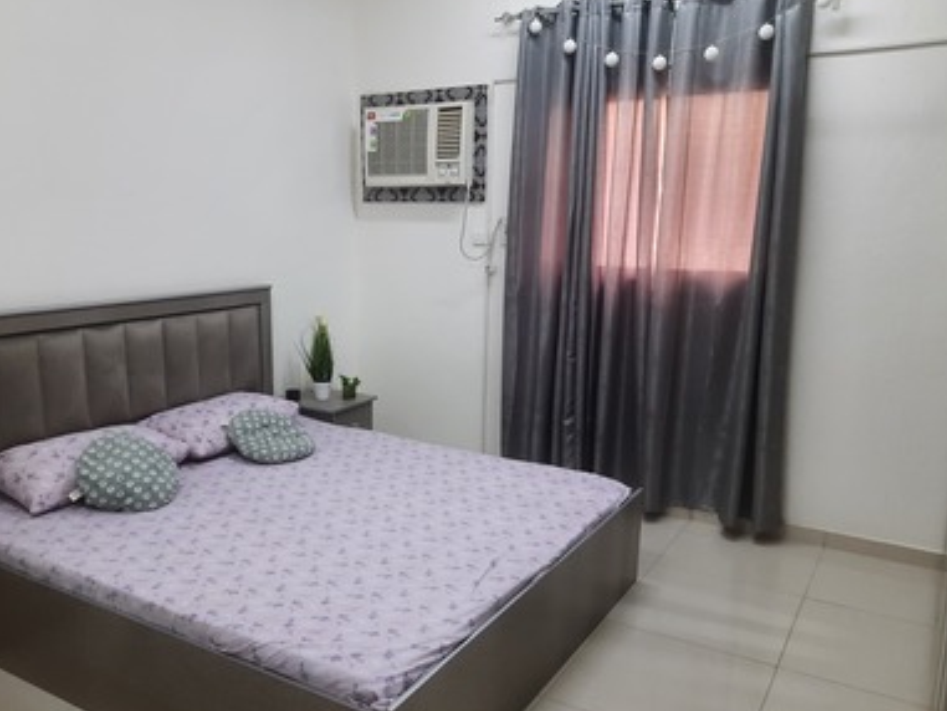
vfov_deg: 46.7
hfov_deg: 59.8
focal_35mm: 30
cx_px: 419
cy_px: 404
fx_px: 821
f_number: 2
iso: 100
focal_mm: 4.6
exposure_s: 1/50
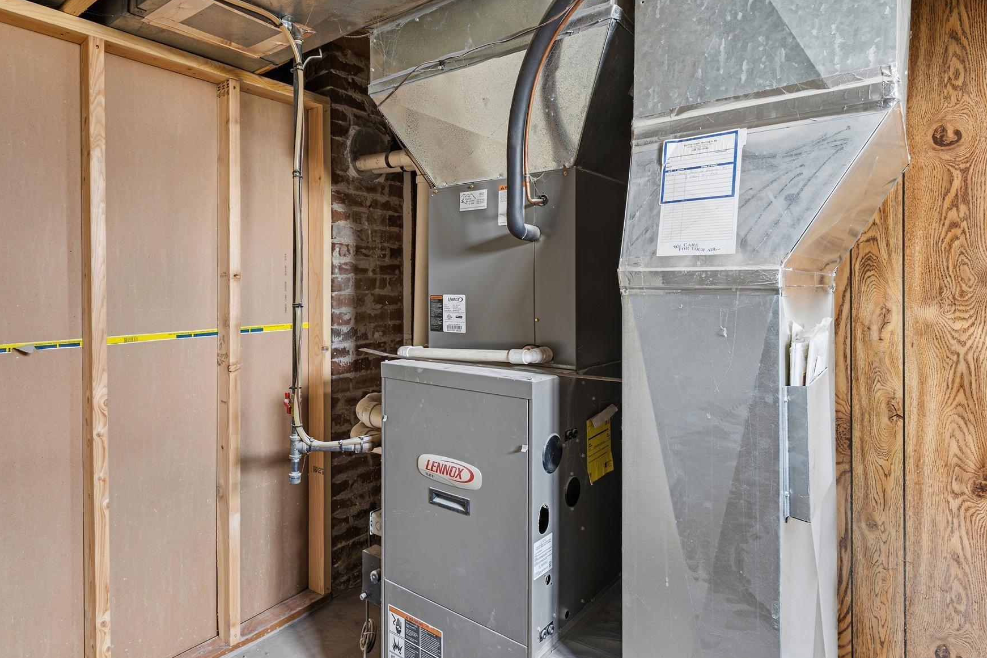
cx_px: 424
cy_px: 337
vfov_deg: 61.9
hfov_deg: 83.5
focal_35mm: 20
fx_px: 548
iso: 100
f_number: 8
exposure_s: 13
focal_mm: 17
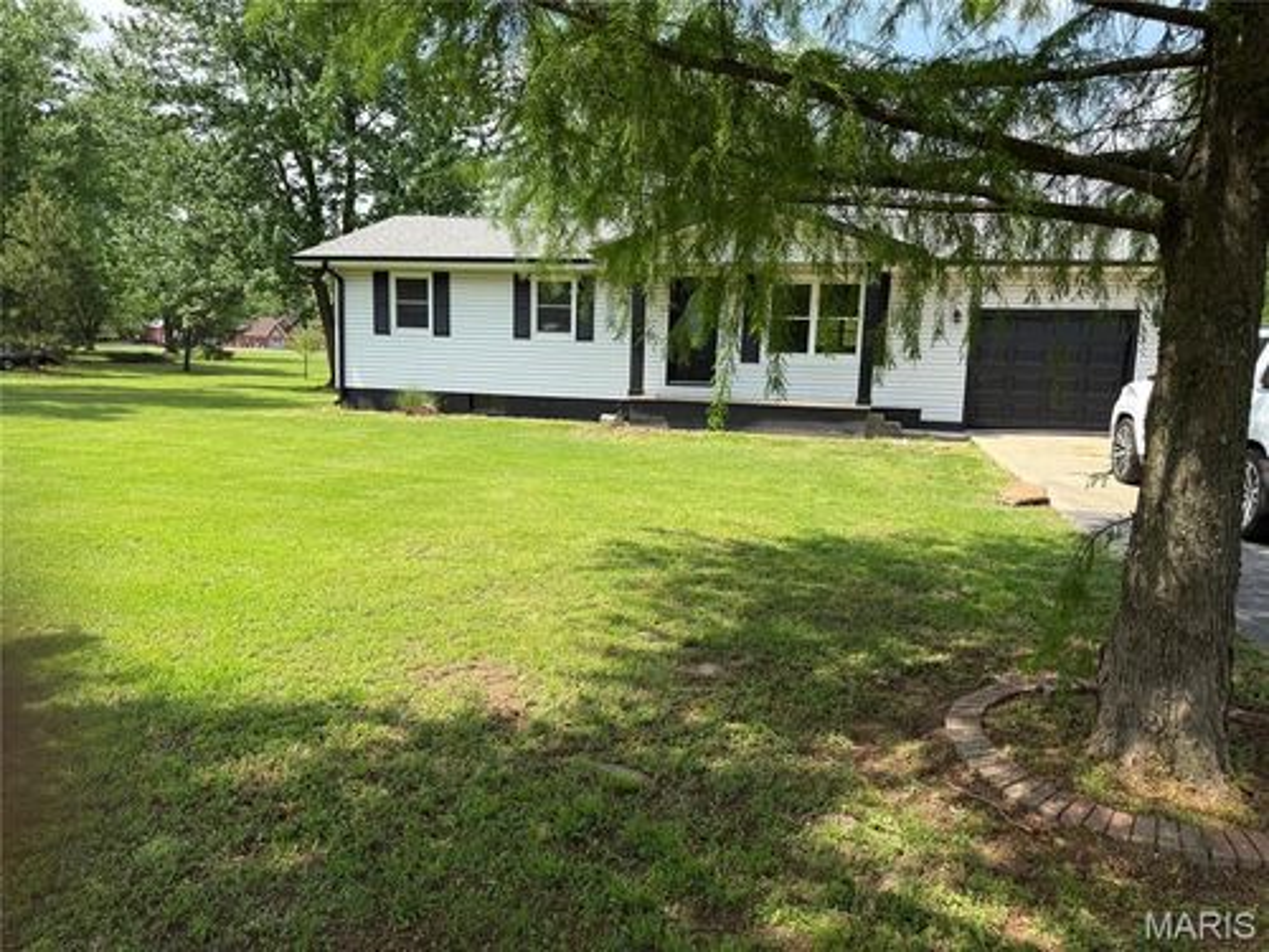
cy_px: 476
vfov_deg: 56.8
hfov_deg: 71.6
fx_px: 880
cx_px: 634
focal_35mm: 24
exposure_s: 1/2232
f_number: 1.78
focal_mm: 6.76
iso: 80
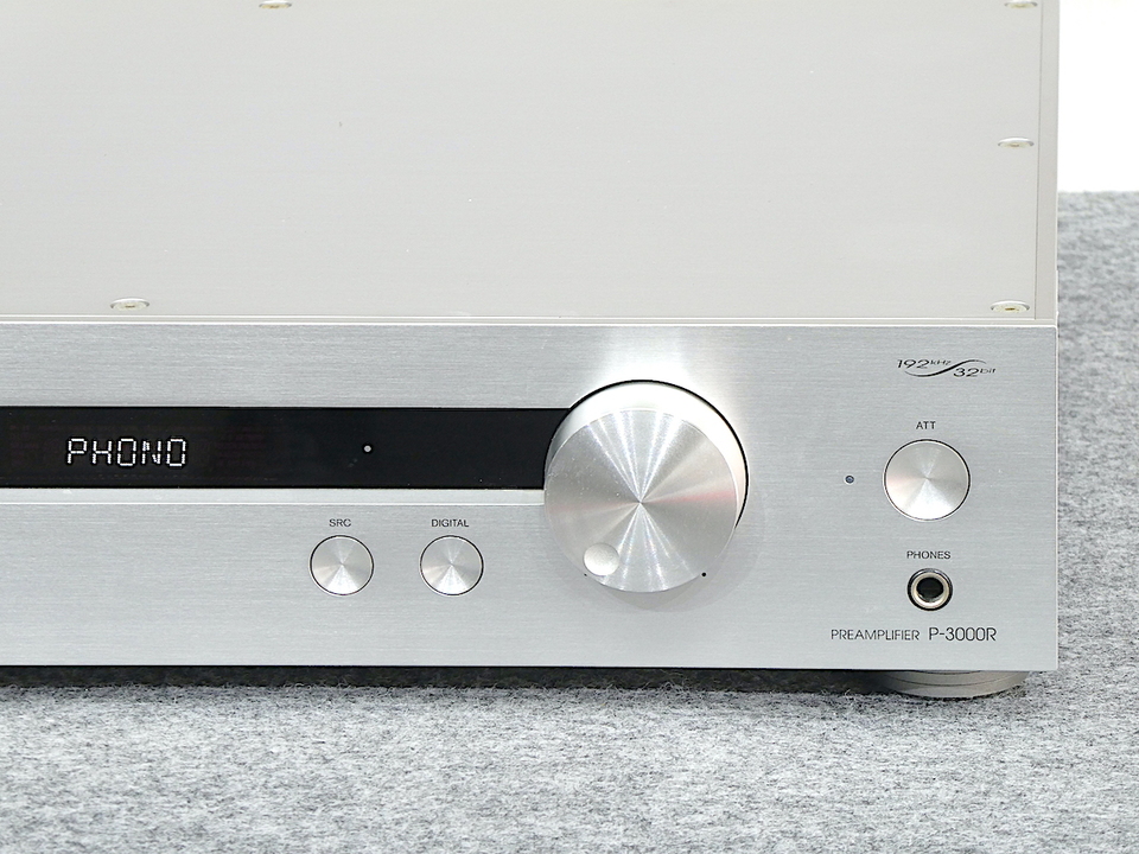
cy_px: 427
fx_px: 6087
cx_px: 570
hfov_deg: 10.7
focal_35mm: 185
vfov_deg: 8.0
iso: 200
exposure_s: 1/8
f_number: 5.6
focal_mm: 33.2
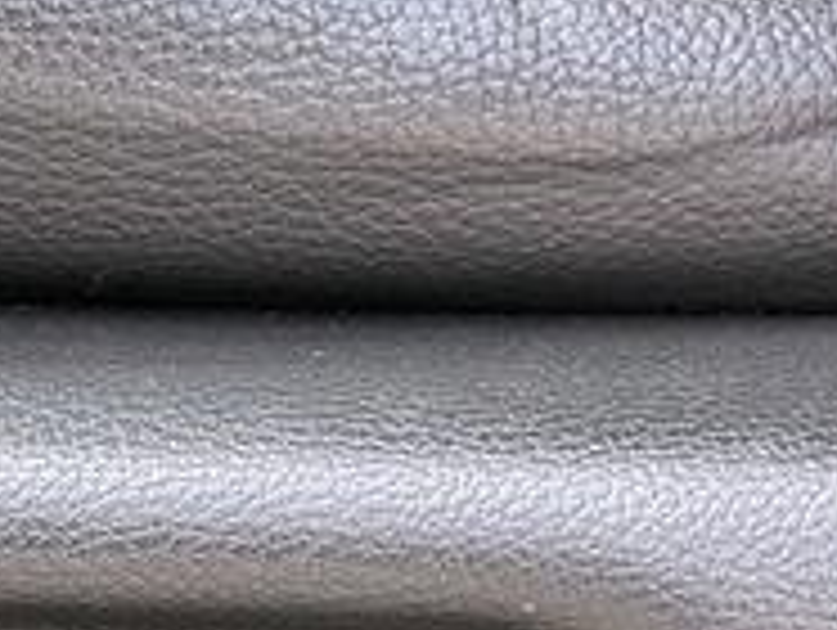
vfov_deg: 8.6
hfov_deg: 10.8
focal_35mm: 172
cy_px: 418
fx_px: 4164
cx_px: -614
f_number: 1.89
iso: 39
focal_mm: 5.43
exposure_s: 1/238
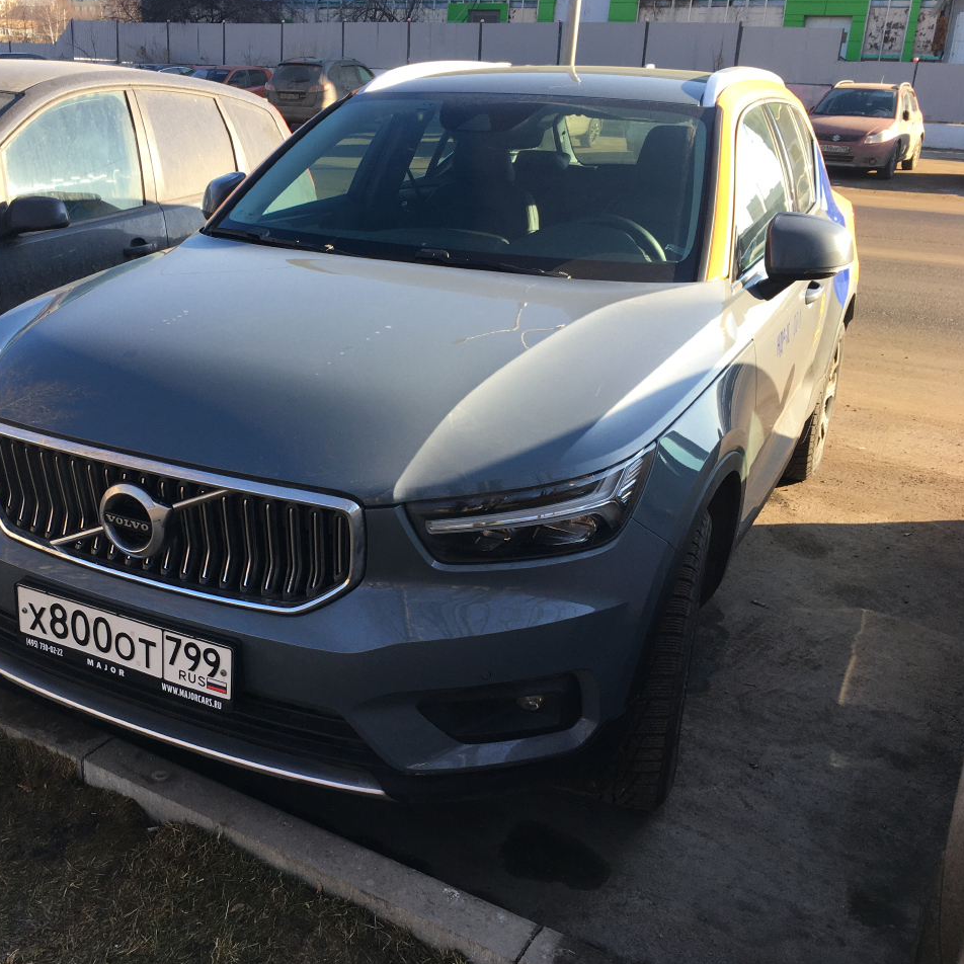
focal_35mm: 35
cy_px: 478
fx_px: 1103
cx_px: 320
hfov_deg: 46.5
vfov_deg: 47.2
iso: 25
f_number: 2.2
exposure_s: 1/313
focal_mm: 4.15
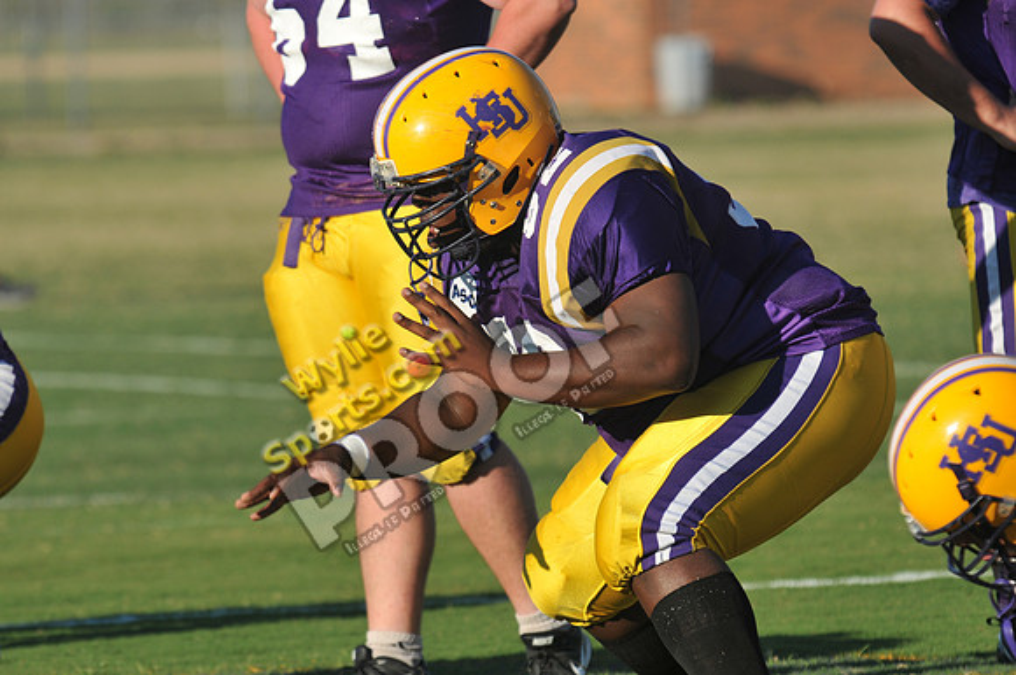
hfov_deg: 4.0
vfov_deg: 2.7
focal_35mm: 510
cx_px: 508
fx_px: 14373
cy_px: 338
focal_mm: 340
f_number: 6.3
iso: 200
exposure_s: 1/640
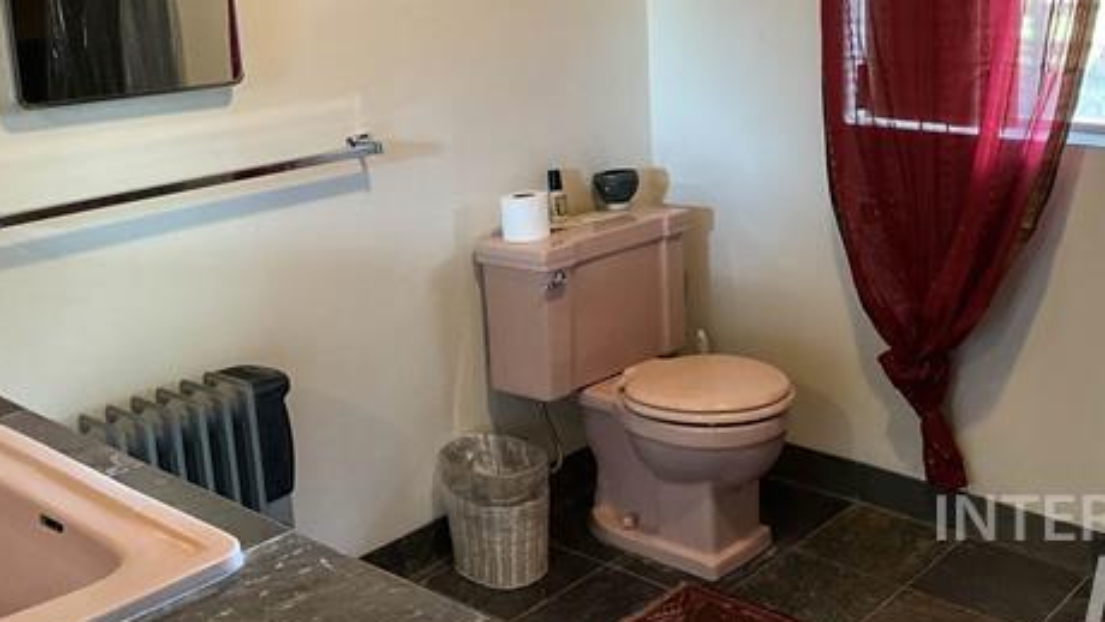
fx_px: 1290
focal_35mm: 44
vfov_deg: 26.9
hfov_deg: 45.8
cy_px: 192
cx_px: 721
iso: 320
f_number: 1.8
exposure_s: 1/40
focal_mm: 3
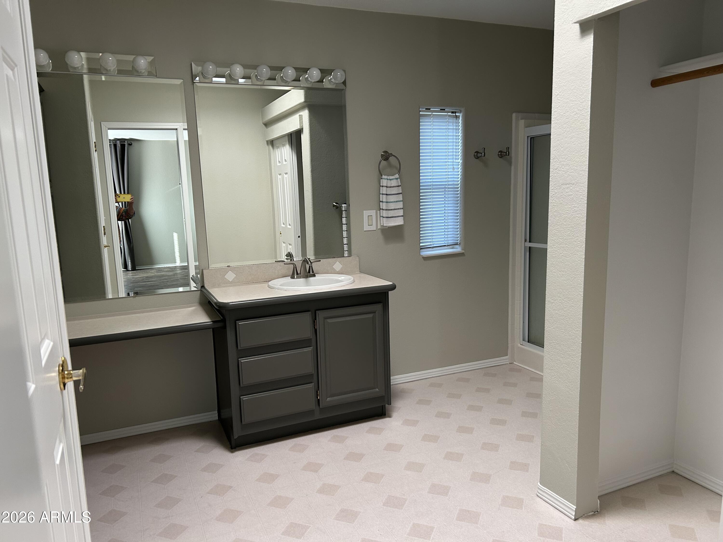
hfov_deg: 67.3
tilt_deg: -9.0
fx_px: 543
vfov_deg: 53.1
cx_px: 362
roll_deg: +1.4
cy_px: 271
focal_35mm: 26
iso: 125
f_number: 1.5
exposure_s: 1/97
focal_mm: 5.7
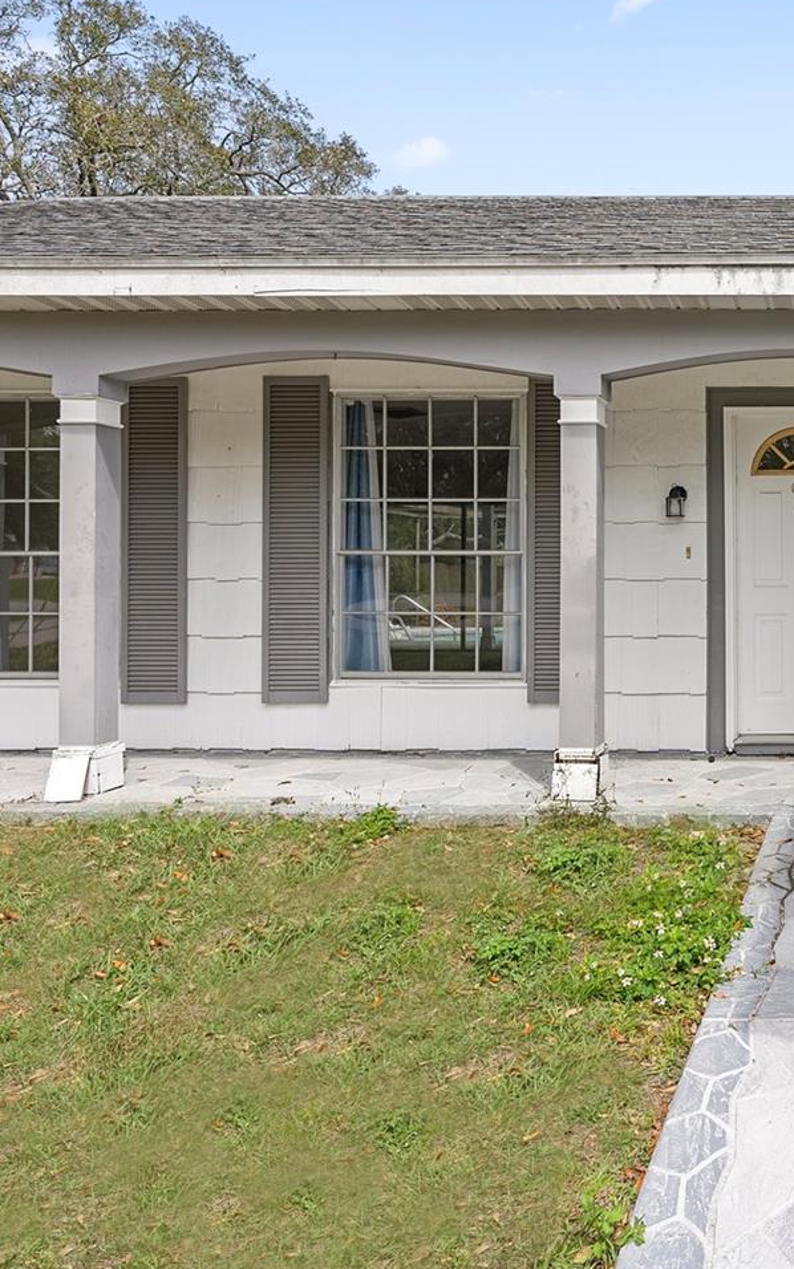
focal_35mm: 29
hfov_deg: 36.8
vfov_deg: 64.5
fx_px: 1003
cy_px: 565
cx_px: 860
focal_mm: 17
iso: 100
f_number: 8
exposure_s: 1/13
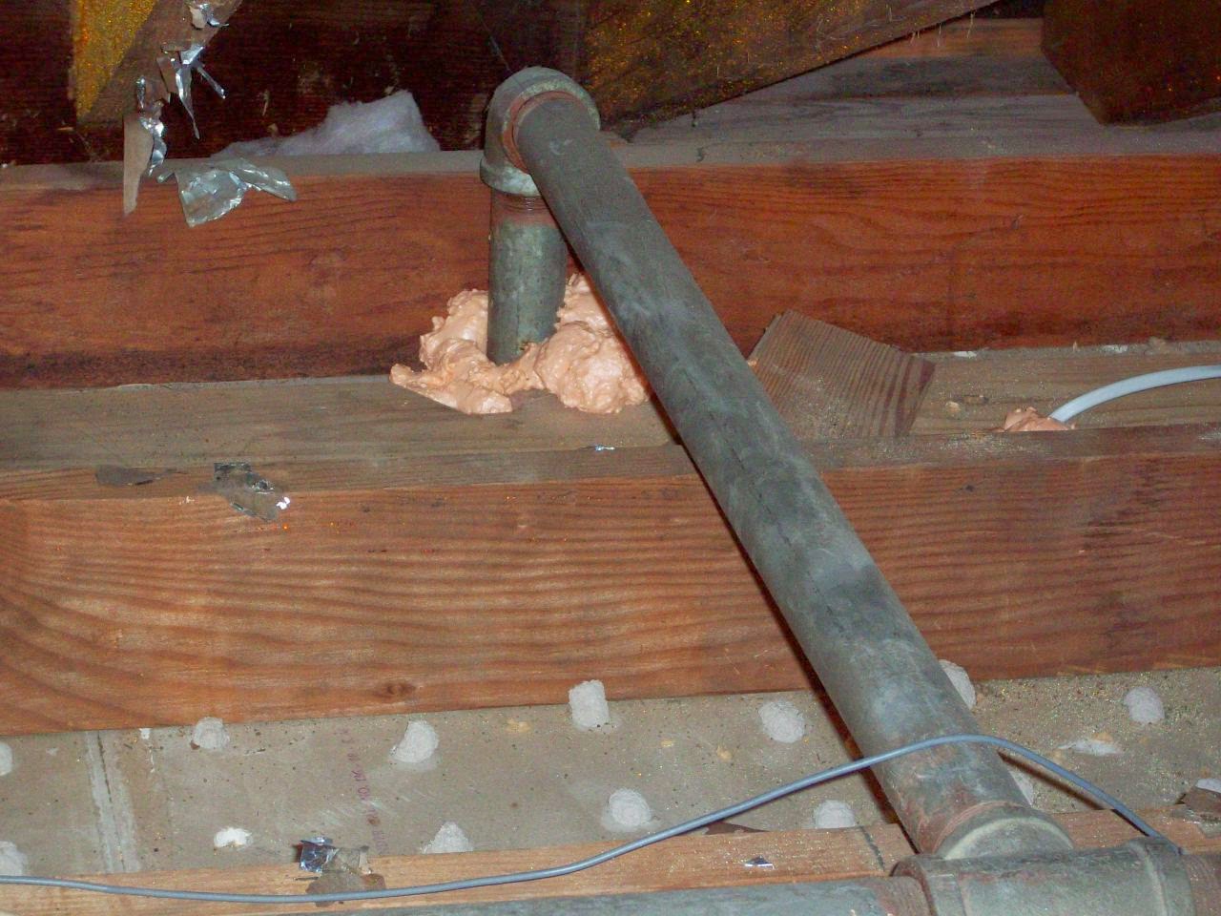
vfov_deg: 13.3
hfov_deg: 17.7
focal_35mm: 111
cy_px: 458
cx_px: 610
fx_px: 3915
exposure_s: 1/128
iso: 200
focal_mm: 18.6
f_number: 5.2
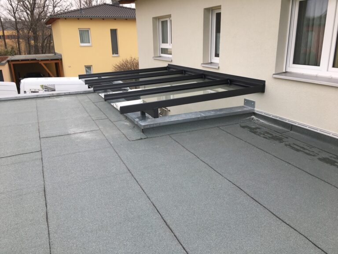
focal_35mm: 29
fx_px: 283
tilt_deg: -19.1
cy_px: 127
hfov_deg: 61.7
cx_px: 169
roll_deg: +2.1
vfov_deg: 48.2
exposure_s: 1/356
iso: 25
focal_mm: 4.15
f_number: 2.2
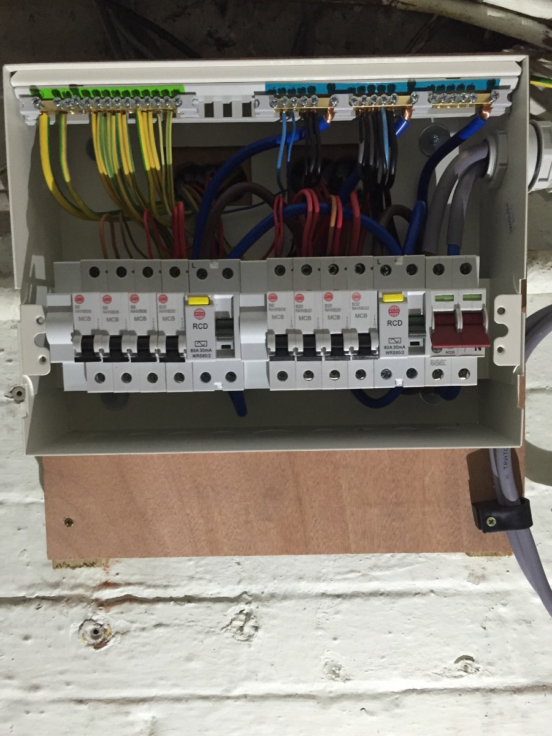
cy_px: 368
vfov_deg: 61.7
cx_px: 276
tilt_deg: -3.2
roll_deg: +1.6
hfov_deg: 48.2
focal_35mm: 29
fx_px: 617
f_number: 2.2
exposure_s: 1/33
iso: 200
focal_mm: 4.15
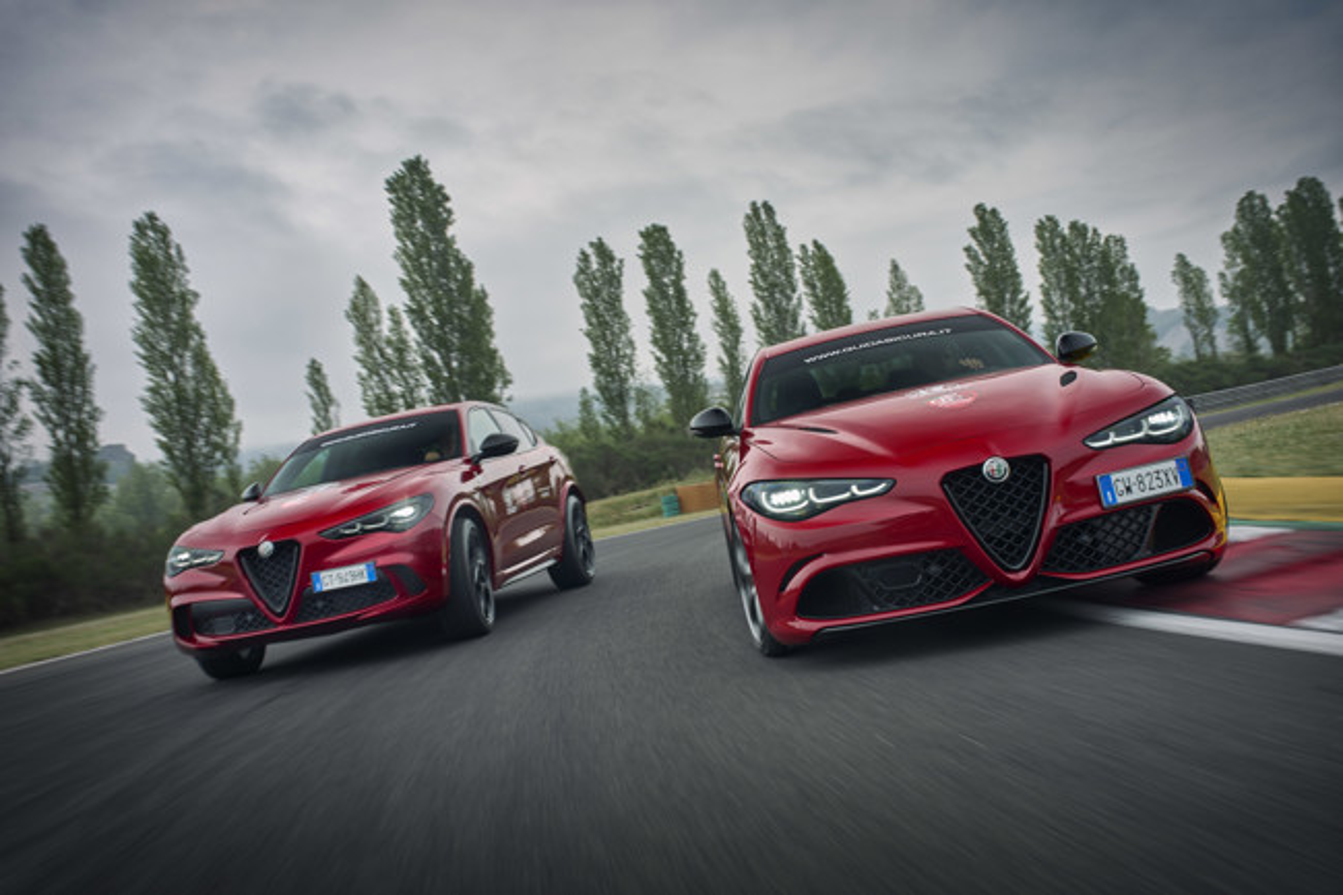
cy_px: 448
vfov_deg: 39.9
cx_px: 672
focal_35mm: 33
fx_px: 1231
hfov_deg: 57.2
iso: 200
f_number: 5.6
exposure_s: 1/50
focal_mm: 33
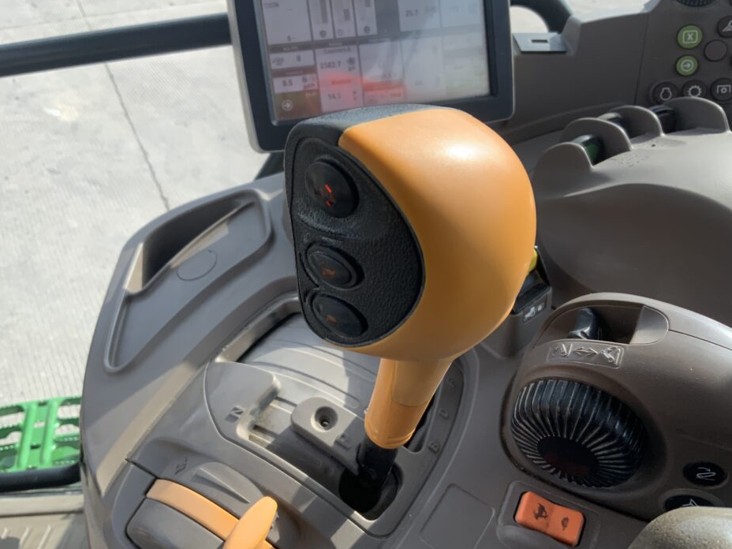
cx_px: 348
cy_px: 261
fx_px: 677
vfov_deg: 44.1
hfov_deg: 56.8
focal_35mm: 32
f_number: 1.8
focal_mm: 3
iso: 16
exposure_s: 1/412
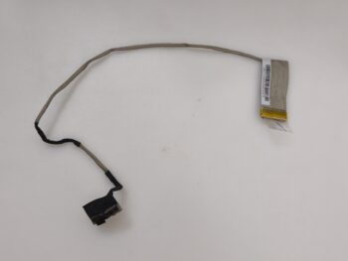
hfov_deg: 52.6
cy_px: 130
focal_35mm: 35
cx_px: 174
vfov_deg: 40.7
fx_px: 352
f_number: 1.6
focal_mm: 6.57
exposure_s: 1/50
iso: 320
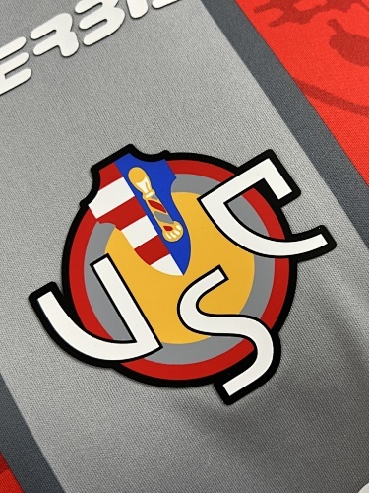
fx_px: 370
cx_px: 184
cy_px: 246
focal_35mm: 26
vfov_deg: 67.3
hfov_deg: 53.1
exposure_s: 1/100
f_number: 1.5
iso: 100
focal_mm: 5.7
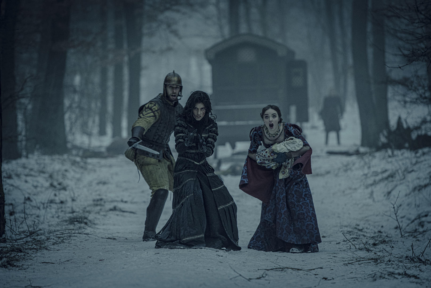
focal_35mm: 185
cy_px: 144
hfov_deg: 11.1
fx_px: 2216
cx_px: 216
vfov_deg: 7.4
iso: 1600
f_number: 3.2
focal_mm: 185
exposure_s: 1/200
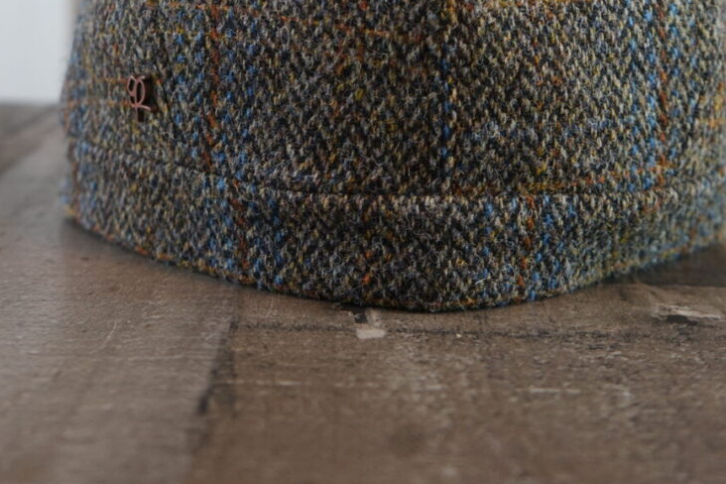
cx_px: 312
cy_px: -49
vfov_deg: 20.8
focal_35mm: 62
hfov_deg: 32.3
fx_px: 1250
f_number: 4
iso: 500
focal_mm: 28
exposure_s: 1/60
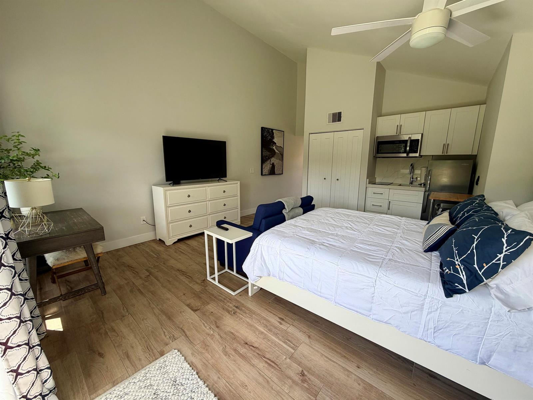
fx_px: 216
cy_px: 200
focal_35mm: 14
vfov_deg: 85.7
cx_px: 266
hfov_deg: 102.1
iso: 50
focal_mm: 2.22
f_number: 2.2
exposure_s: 1/121
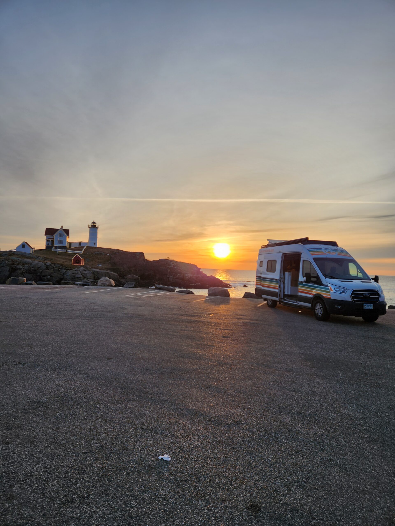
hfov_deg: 58.9
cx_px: 198
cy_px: 263
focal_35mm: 23
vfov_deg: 73.9
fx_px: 350
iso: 20
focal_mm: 5.4
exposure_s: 1/769
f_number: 1.8
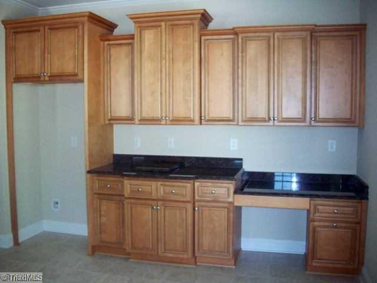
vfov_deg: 38.7
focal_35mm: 37
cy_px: 142
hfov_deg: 50.1
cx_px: 188
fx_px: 403
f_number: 2.8
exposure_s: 1/45
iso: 160
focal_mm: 6.2
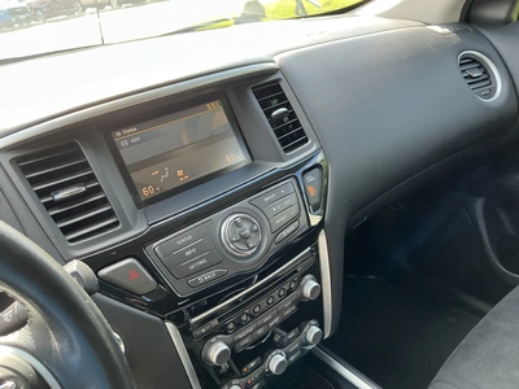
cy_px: 194
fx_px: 420
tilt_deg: -27.1
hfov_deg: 63.4
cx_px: 260
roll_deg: +7.3
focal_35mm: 28
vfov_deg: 49.7
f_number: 1.8
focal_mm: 3
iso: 40
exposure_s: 1/122
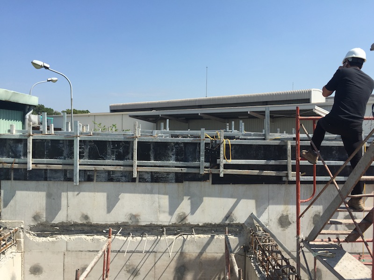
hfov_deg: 61.7
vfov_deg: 48.2
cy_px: 140
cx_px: 187
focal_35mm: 29
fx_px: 313
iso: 32
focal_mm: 4.15
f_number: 2.2
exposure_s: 1/1883
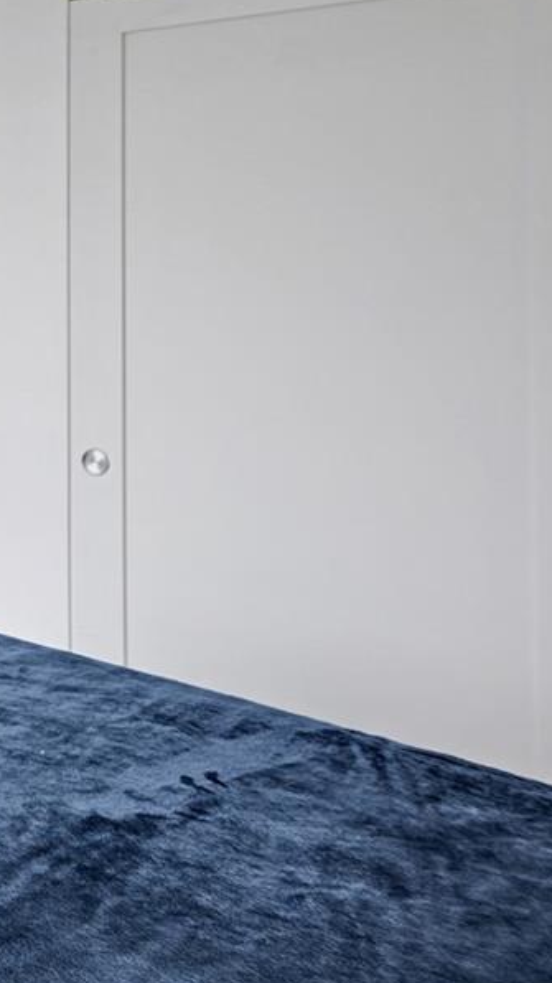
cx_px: -626
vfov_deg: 43.7
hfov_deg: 17.0
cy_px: 223
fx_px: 1172
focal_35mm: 45
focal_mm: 16
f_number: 4
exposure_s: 1/160
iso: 320
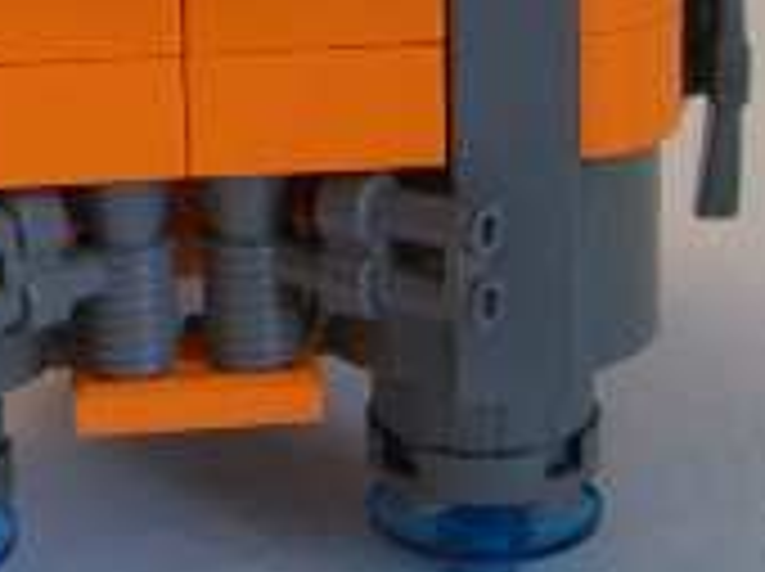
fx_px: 3244
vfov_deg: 9.6
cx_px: 76
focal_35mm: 147
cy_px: -473
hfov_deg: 13.3
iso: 110
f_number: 3.5
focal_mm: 6.6
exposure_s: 1/45
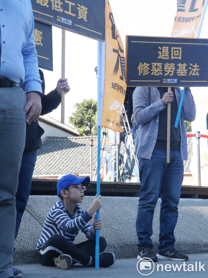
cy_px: 139
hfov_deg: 21.0
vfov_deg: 27.8
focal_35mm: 70
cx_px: 104
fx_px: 561
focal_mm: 35
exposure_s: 1/80
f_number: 16
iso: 1250
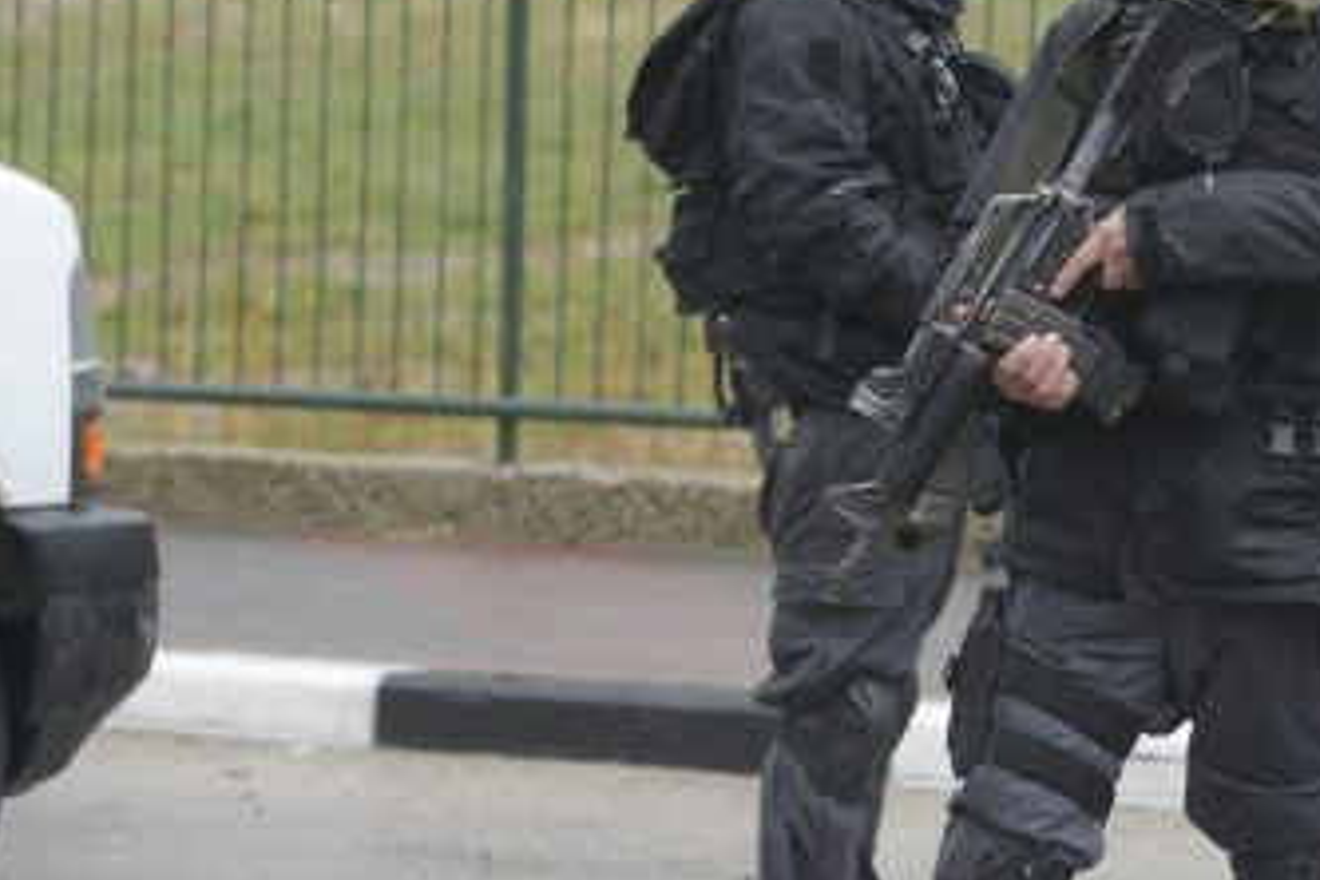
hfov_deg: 9.4
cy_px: 133
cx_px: 1159
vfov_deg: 6.3
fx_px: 7993
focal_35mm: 218
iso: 800
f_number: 5.6
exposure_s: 1/250
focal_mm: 116
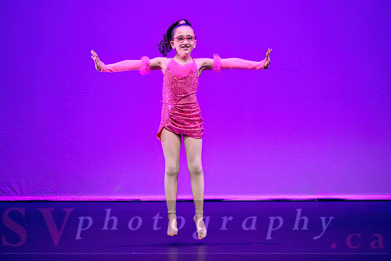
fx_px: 3242
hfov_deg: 6.9
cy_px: 192
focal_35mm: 298
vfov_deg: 4.6
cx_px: 196
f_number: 2.8
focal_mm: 200
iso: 1600
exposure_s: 1/640
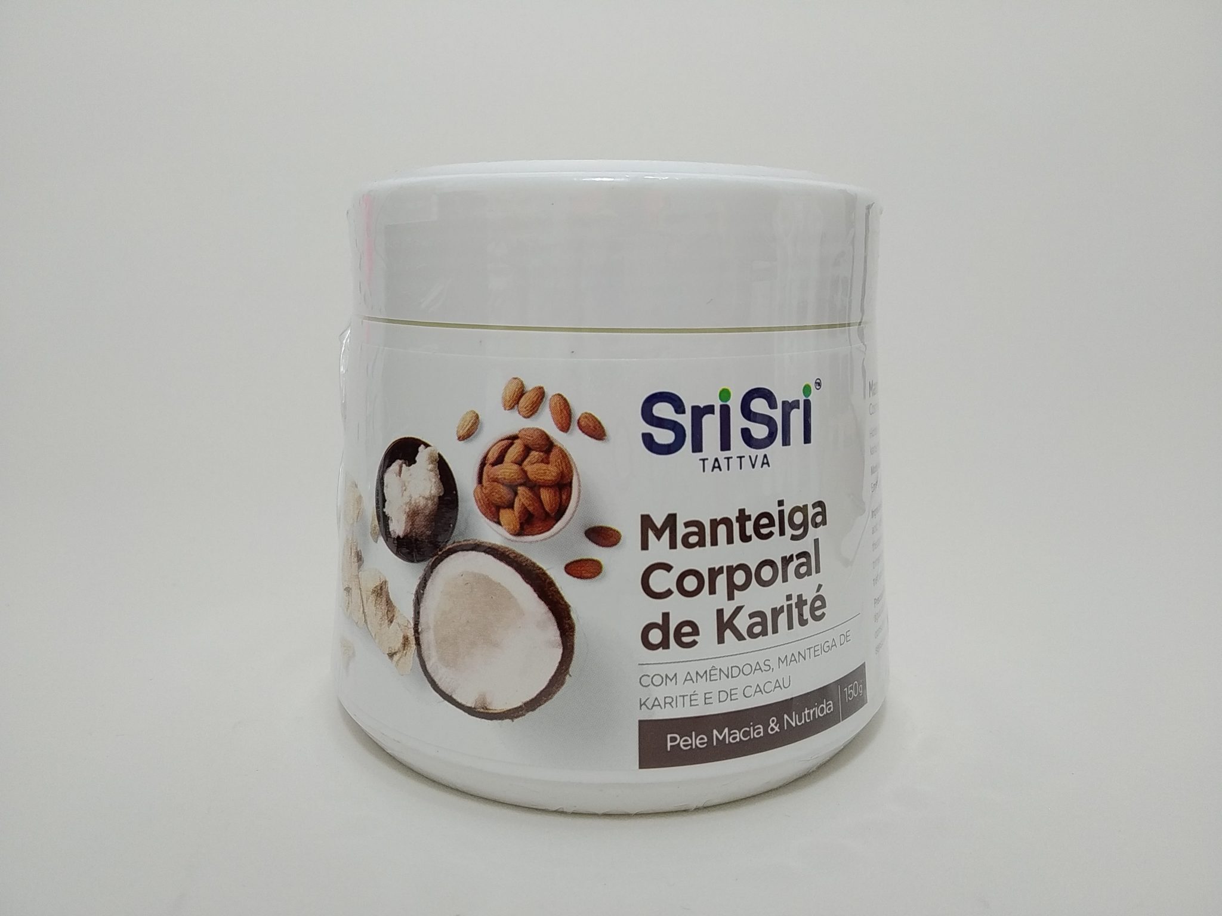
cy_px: 458
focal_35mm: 26
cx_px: 611
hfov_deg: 67.3
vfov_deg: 53.1
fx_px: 918
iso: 100
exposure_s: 1/40
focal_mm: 3.82
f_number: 2.2
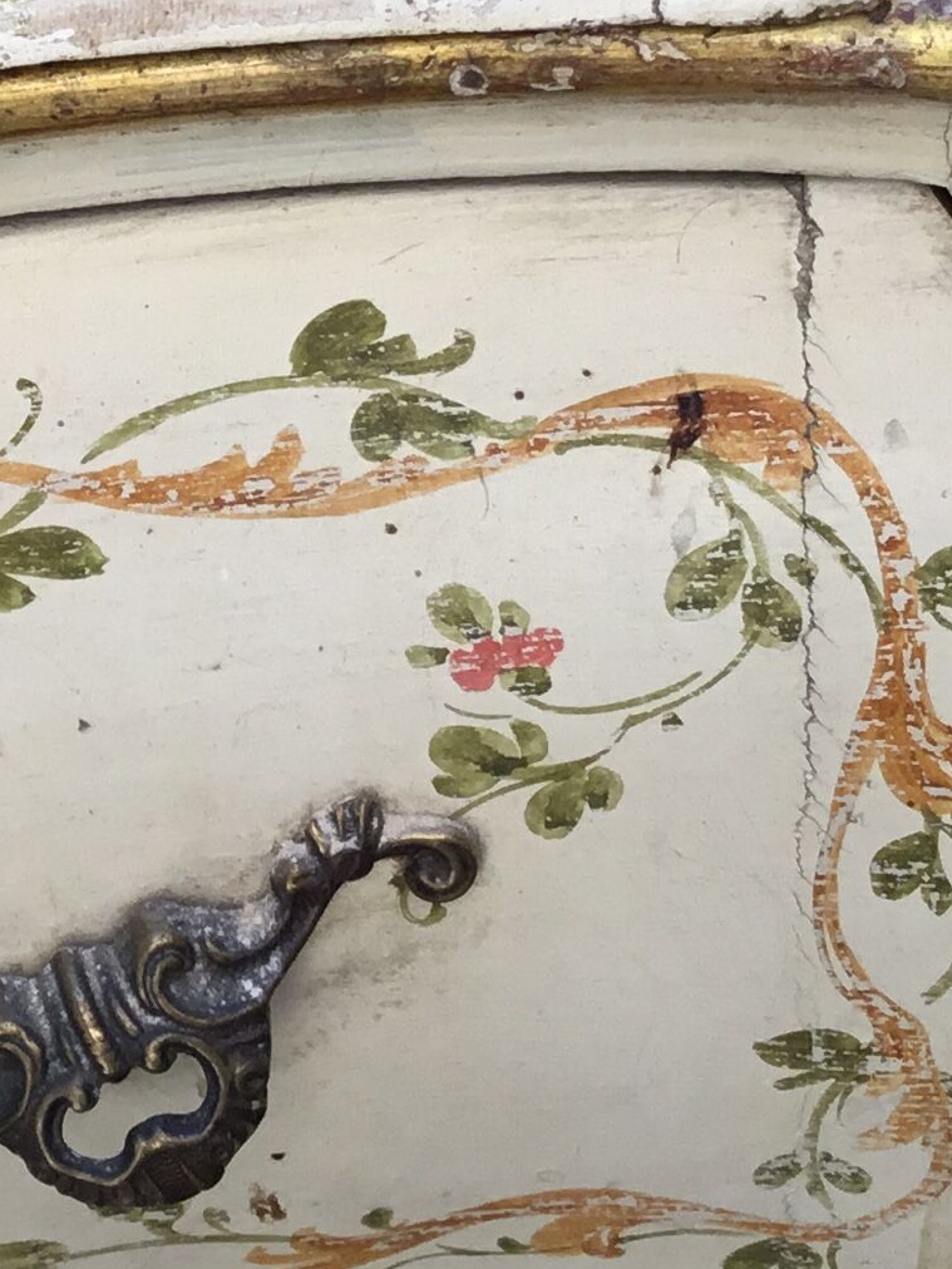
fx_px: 3667
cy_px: 133
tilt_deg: -37.5
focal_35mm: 100
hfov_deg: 14.6
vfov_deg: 19.3
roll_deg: +6.4
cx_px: 13
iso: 25
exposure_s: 1/166
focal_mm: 3.3
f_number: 2.4
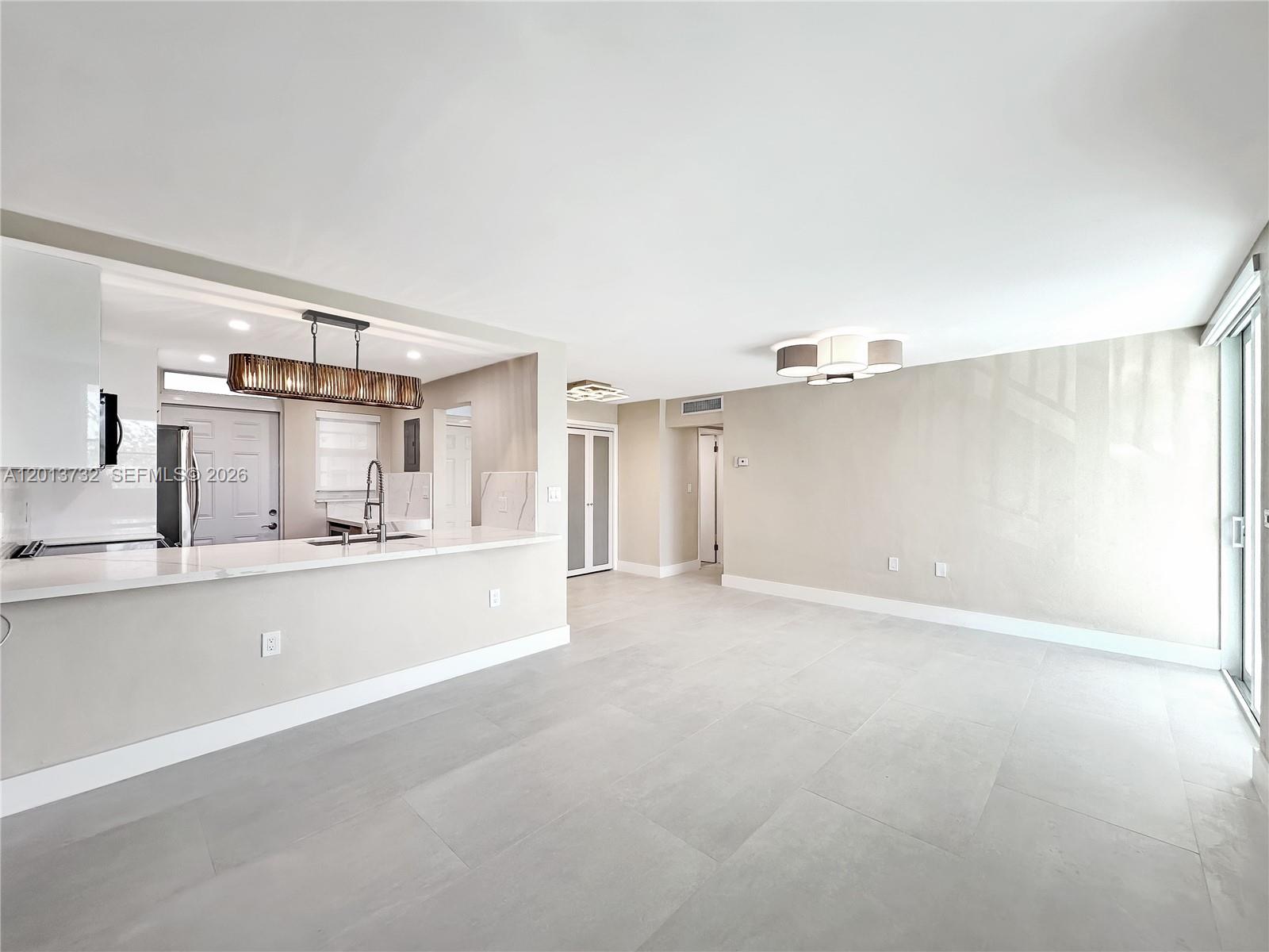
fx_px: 513
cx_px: 634
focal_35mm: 14
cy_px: 476
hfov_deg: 102.1
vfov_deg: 85.7
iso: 50
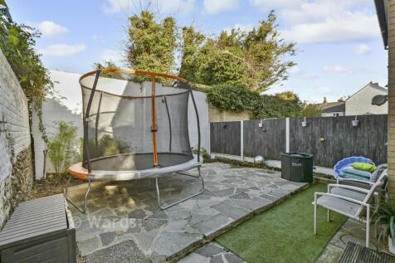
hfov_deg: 100.4
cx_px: 198
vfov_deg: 77.3
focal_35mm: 15
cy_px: 132
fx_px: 165
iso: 1250
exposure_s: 1/400
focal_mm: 10
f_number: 8
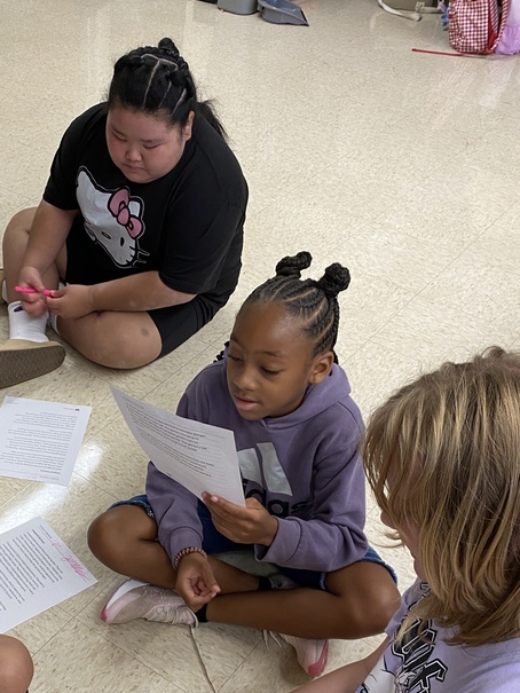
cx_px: 115
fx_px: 881
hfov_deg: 32.1
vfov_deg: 42.2
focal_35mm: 44
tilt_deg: -42.3
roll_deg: -0.9
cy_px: 479
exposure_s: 1/60
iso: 100
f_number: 1.8
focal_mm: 4.25
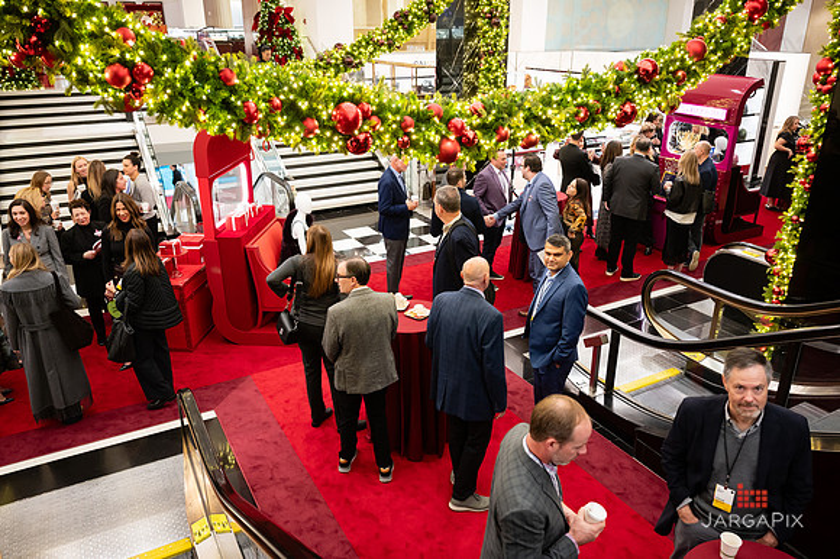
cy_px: 280
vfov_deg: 47.5
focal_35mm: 27
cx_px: 420
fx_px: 636
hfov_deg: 66.9
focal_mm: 27
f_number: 3.2
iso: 1250
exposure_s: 1/160
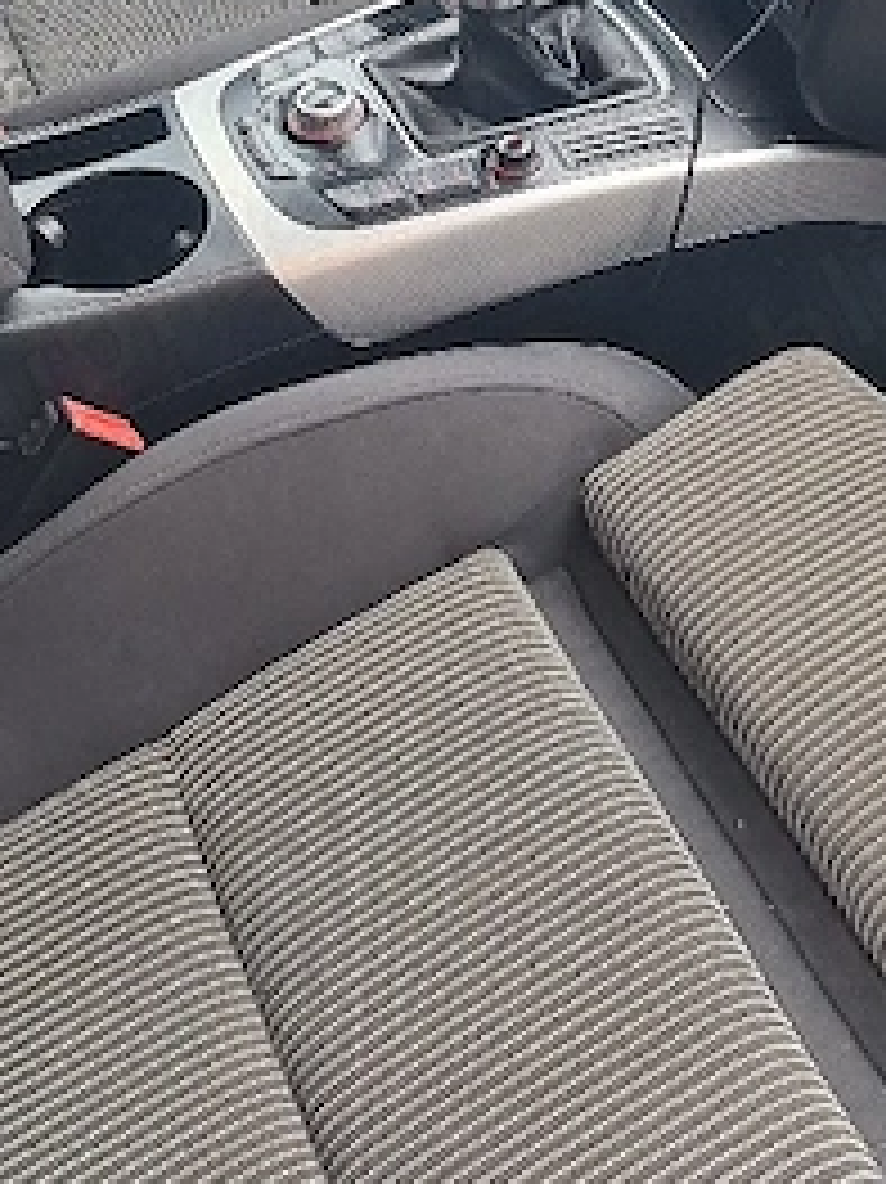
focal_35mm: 70
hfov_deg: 21.0
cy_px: -320
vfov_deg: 24.5
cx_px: 378
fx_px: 2391
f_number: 1.8
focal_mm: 5.54
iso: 80
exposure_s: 1/50
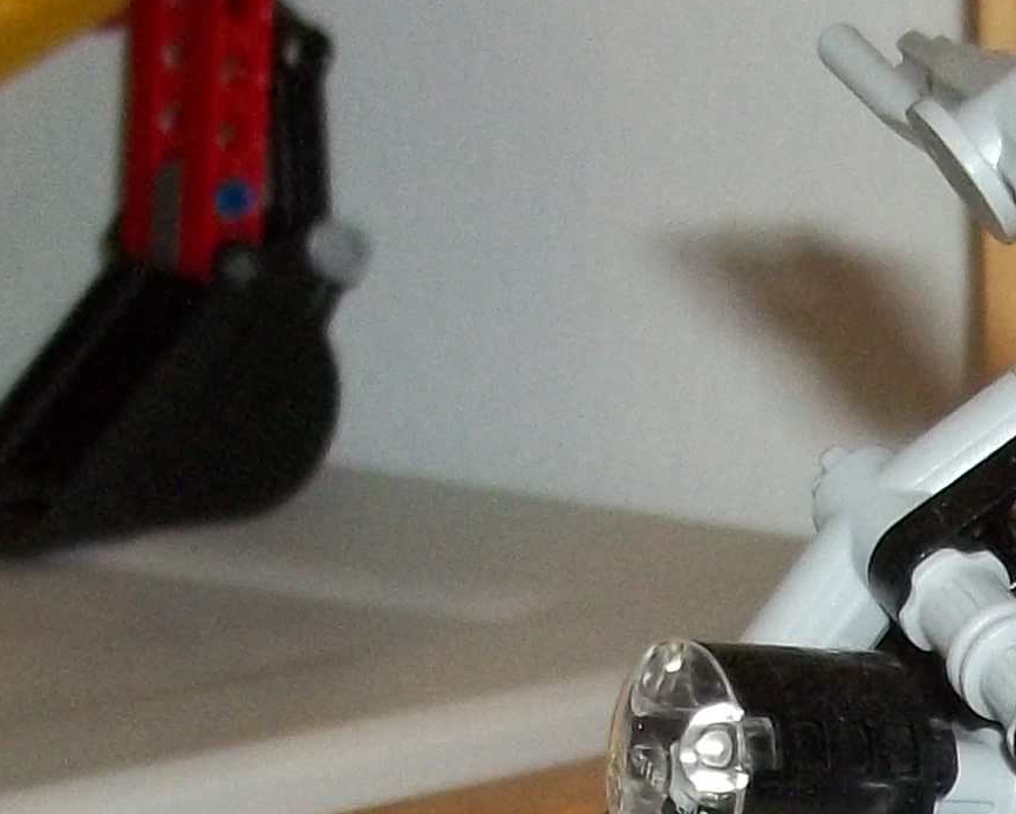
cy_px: 1725
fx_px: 6677
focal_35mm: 222
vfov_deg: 6.7
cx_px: 1945
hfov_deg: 8.3
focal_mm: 8.3
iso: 160
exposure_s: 1/40
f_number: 3.7
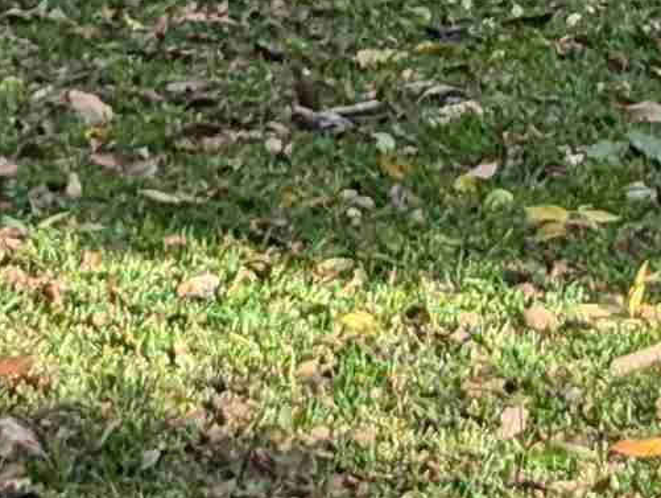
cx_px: 600
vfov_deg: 4.9
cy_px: -934
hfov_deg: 6.7
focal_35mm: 293
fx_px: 5602
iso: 40
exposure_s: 1/314
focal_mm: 6.81
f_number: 1.85
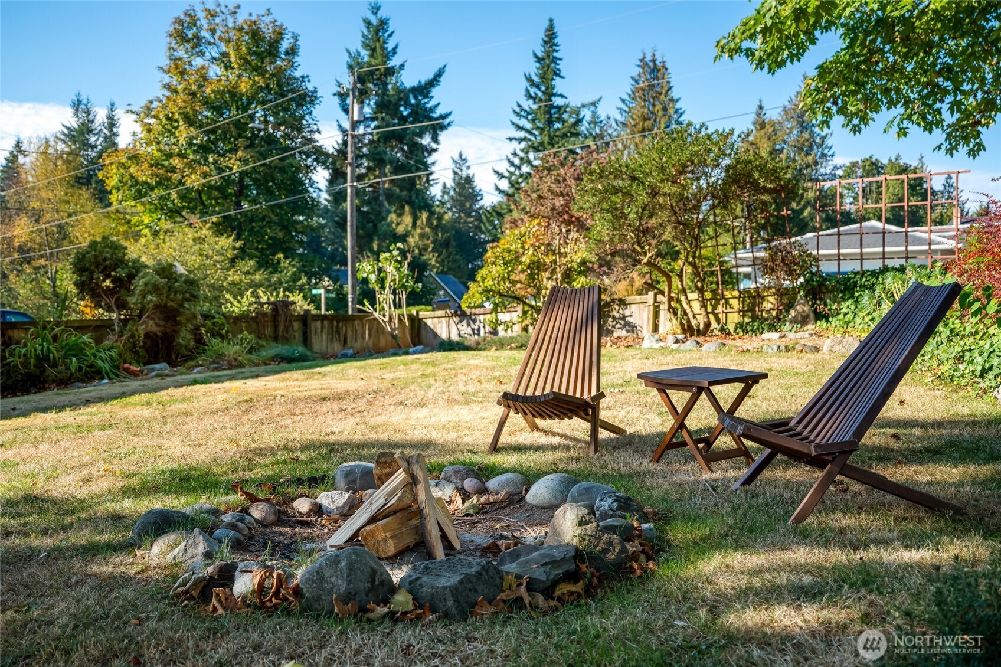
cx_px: 500
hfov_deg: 55.1
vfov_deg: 38.3
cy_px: 334
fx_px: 959
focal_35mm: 34
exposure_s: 1/1000
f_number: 4
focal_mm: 34.5
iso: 400
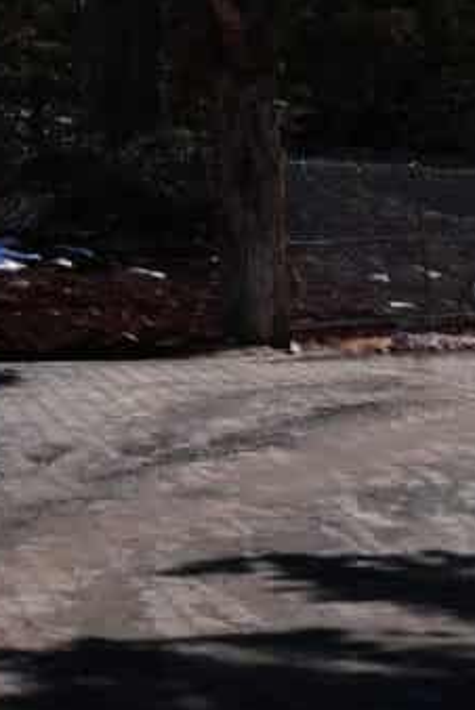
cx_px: -1509
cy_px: -133
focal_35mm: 115
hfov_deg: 7.5
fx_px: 2271
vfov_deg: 17.0
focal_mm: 19
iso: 100
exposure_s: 1/200
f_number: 10
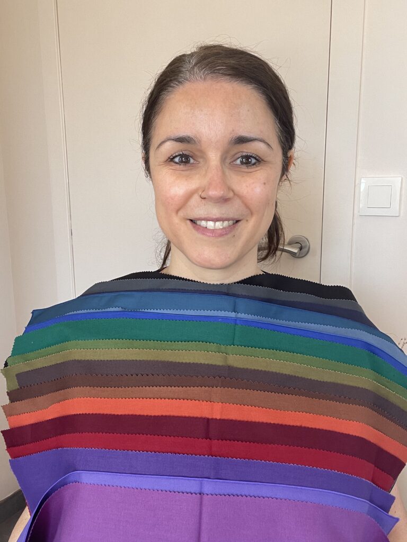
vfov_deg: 60.0
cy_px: 271
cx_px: 204
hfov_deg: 46.8
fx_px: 470
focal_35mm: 30
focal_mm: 2.71
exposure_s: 1/79
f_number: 2.2
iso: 100
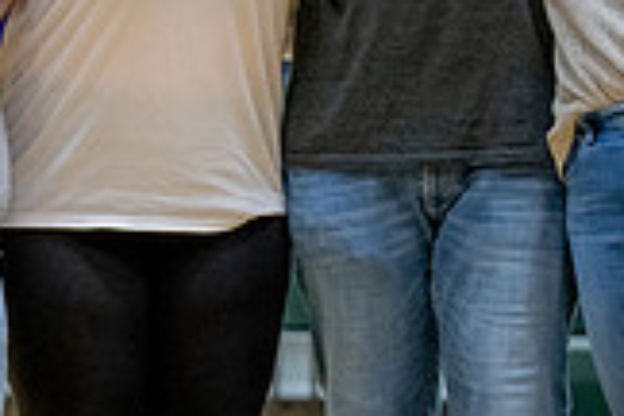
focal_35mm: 372
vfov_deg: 3.7
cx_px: 358
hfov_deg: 5.5
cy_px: -60
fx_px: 6447
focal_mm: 99
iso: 2000
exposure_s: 1/400
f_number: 2.8
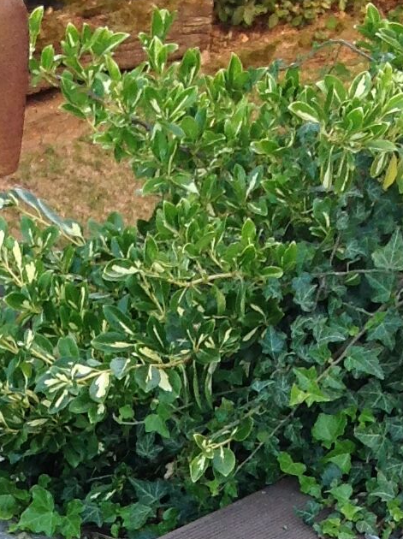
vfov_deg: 12.8
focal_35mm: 144
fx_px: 2240
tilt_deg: -36.5
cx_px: 139
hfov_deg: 10.3
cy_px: 887
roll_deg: -5.3
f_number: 2.4
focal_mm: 4.28
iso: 80
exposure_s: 1/120
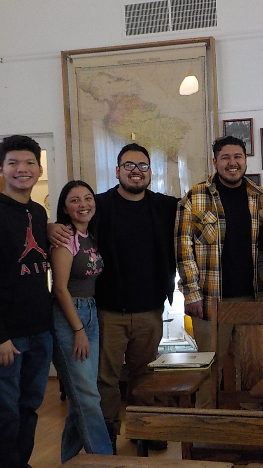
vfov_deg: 44.6
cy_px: 244
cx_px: 250
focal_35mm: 46
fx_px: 571
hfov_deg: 25.0
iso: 400
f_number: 3.3
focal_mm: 4.1
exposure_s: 1/20
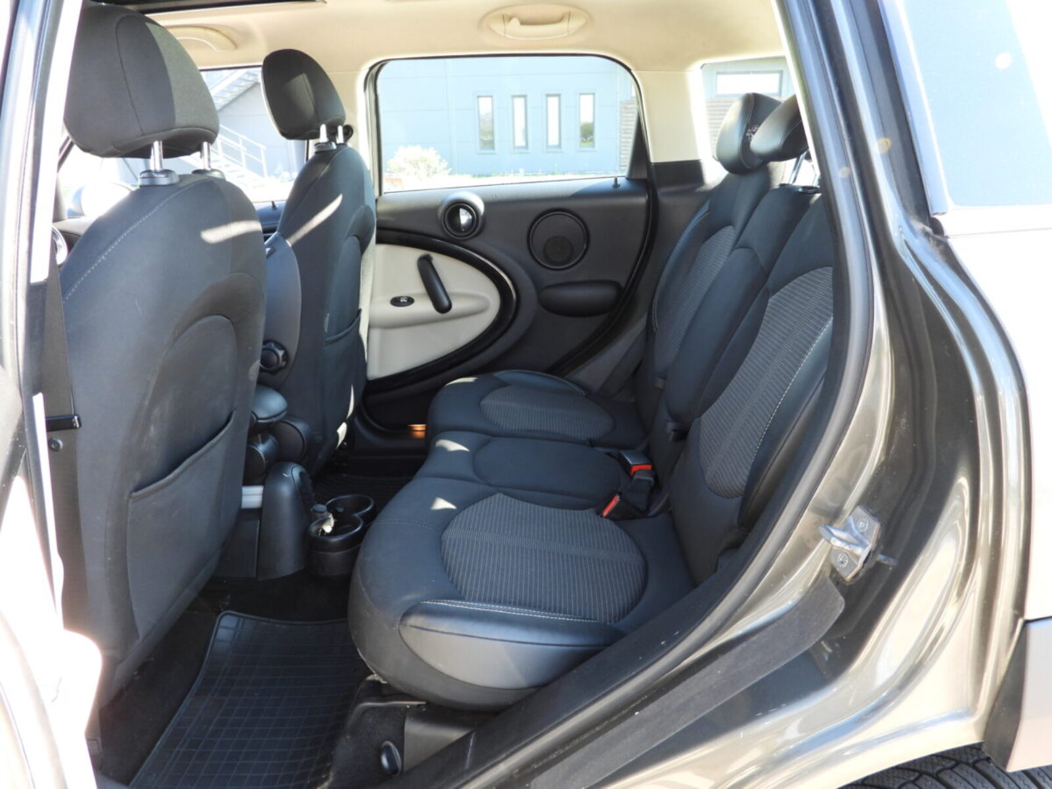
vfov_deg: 56.8
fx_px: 729
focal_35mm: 24
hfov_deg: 71.6
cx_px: 526
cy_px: 394
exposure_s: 1/50
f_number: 2.8
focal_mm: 4.3
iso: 100
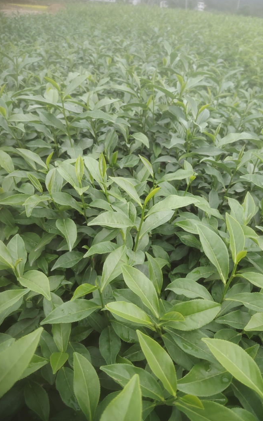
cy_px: 209
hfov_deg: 47.4
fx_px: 298
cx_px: 153
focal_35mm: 26
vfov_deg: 70.4
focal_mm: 5.25
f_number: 1.75
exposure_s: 1/900
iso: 450
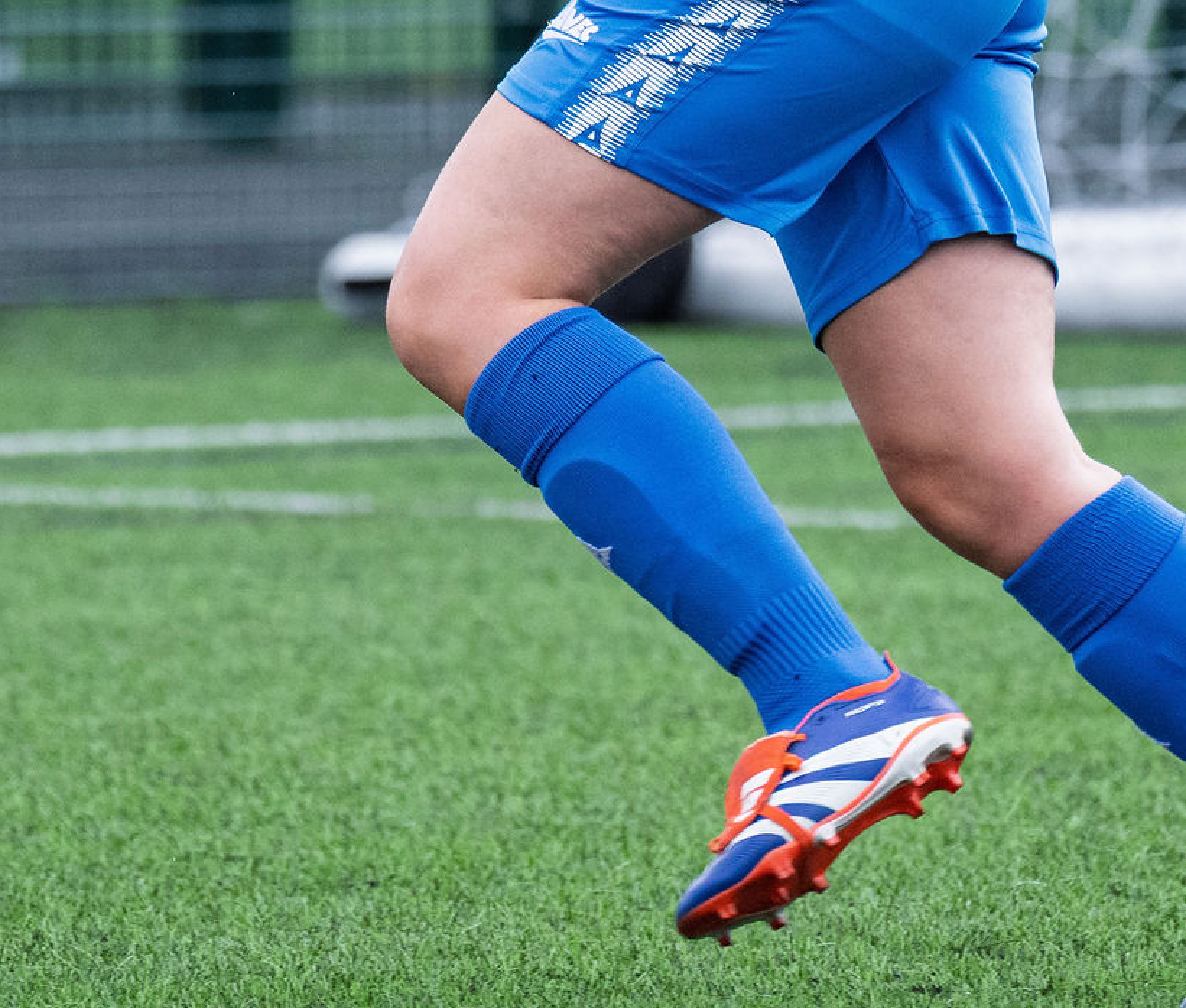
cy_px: -392
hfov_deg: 2.1
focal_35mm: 885
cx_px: 873
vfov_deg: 1.8
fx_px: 31839
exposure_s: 1/1600
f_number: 5
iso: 1250
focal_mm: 260
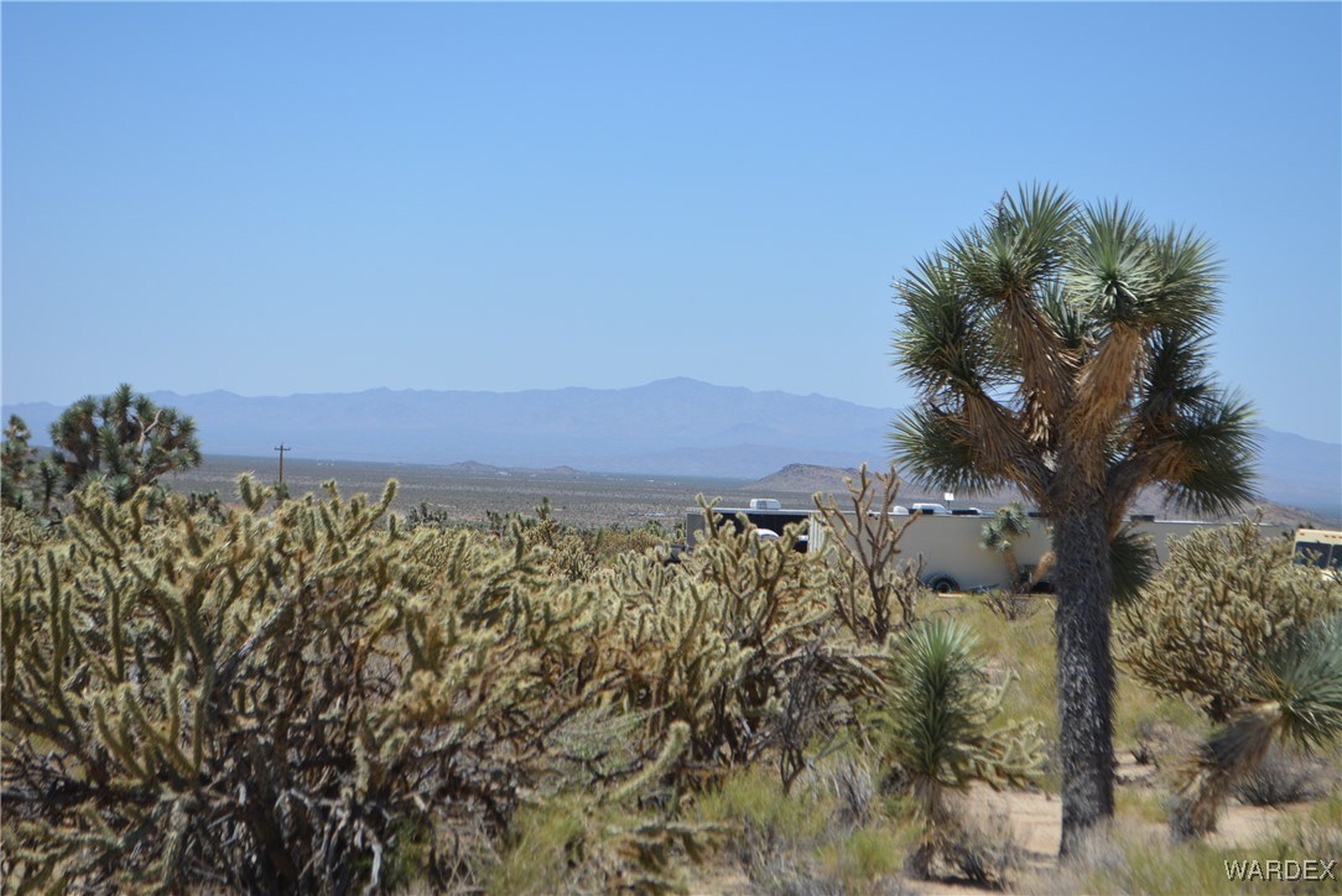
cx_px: 671
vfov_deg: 16.6
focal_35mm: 82
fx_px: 3077
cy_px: 448
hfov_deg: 24.6
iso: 400
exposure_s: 1/1600
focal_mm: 55
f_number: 7.1
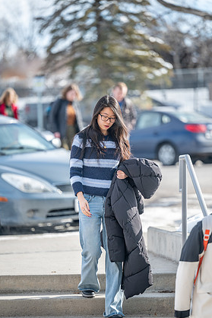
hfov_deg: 7.5
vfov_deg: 11.2
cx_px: 106
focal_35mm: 183
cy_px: 167
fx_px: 1615
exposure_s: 1/800
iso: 100
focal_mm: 170
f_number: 2.8
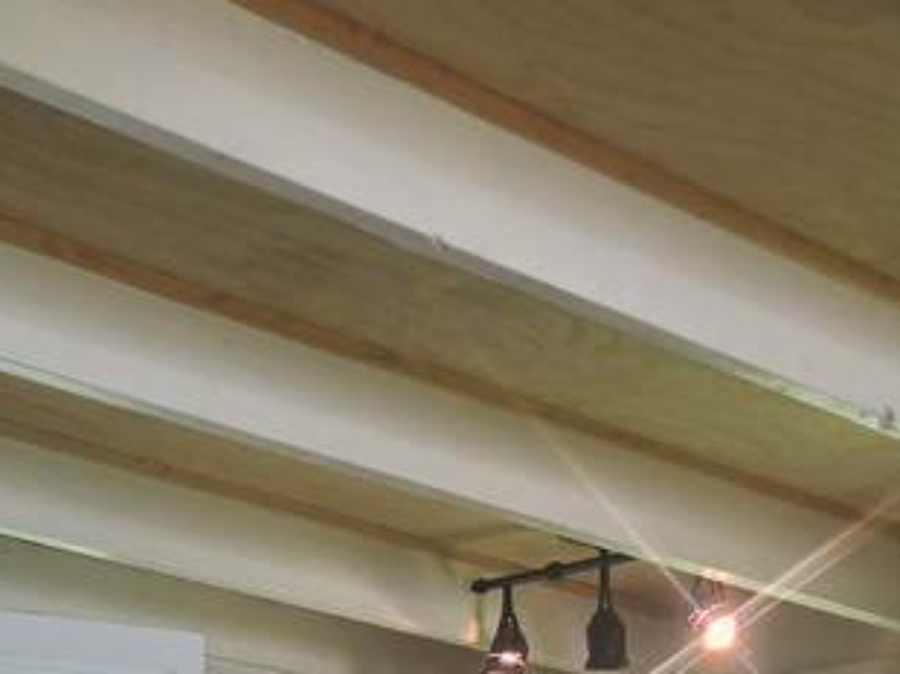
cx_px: 502
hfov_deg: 20.7
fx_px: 2468
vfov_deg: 13.7
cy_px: 1255
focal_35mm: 95
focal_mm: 5.4
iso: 64
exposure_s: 1/120
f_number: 1.8
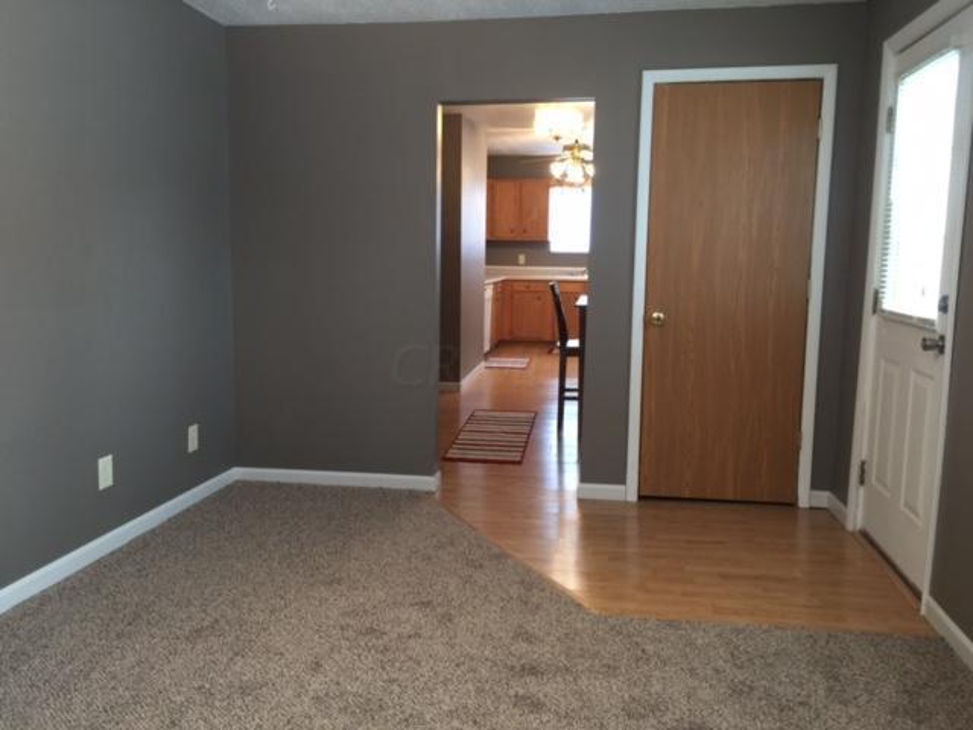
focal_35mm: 29
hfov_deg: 61.7
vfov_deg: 48.2
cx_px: 486
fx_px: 815
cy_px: 365
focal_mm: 4.15
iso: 50
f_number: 2.2
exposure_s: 1/15
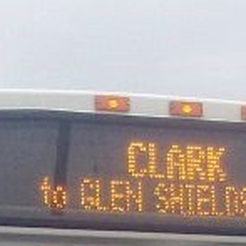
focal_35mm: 277
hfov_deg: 6.2
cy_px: 467
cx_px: -127
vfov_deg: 6.2
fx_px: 2227
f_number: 3
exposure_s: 1/219
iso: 80
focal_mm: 7.6
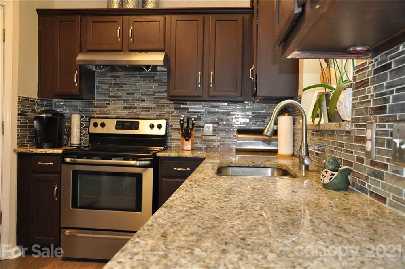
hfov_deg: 53.2
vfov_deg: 36.7
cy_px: 134
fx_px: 404
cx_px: 202
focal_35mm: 36
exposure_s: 1/60
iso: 800
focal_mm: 24
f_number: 4
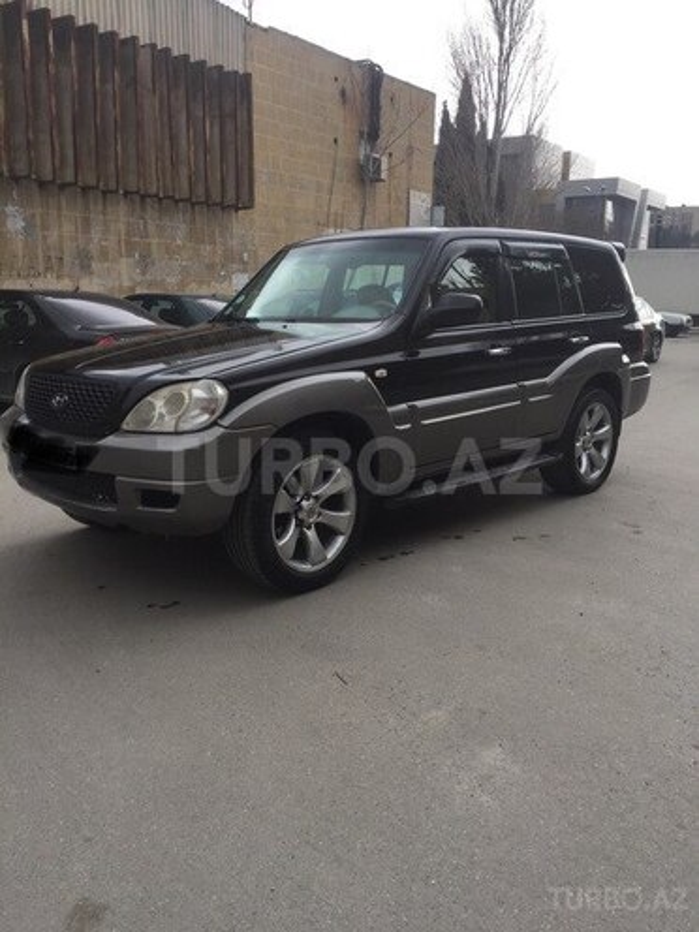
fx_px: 781
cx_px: 350
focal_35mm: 29
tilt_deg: -11.3
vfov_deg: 61.7
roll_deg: -1.3
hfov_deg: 48.2
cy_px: 466
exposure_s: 1/482
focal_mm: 4.15
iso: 32
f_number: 2.2
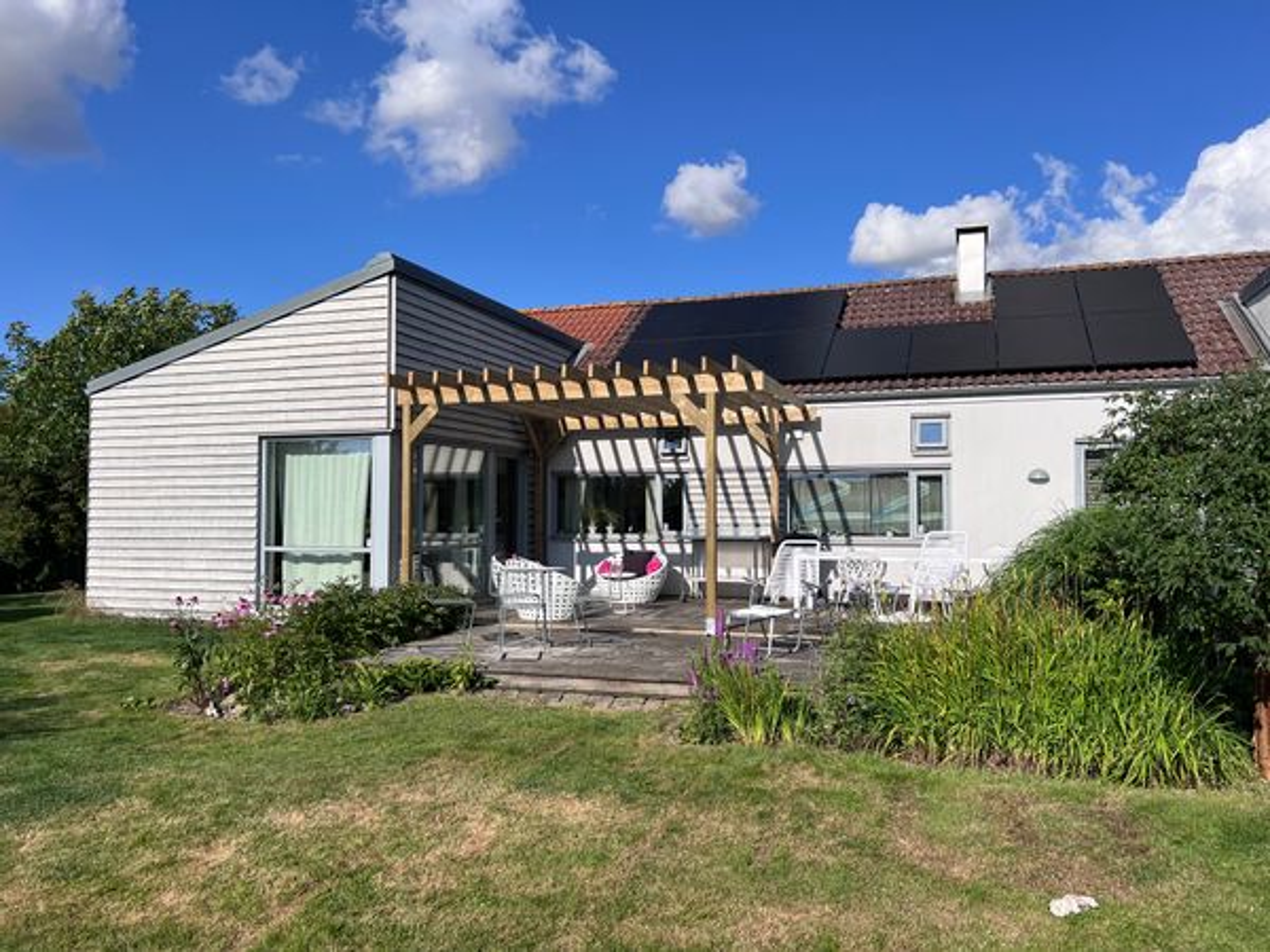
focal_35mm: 26
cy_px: 476
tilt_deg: +2.8
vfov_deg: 53.1
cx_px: 635
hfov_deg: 67.3
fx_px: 954
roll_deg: +0.0
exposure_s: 1/6211
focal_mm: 5.7
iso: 50
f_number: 1.5
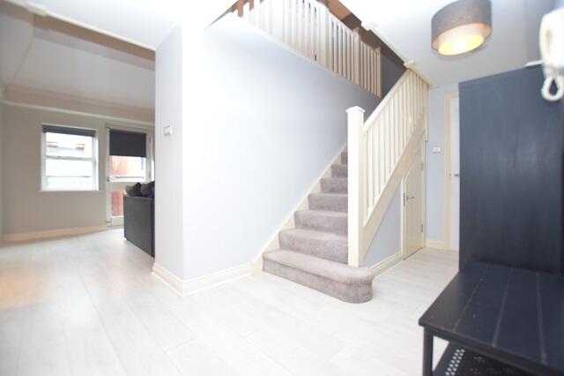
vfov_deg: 77.3
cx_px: 282
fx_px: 235
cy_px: 188
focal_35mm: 15
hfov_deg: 100.4
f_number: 3.5
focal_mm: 10
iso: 1600
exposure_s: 1/60
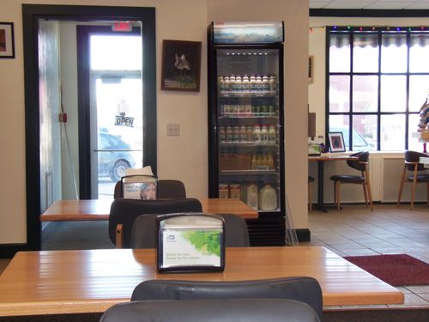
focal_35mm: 60
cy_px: 161
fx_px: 744
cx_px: 214
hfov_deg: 32.2
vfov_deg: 24.4
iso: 160
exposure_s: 1/50
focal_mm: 10.7
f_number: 4
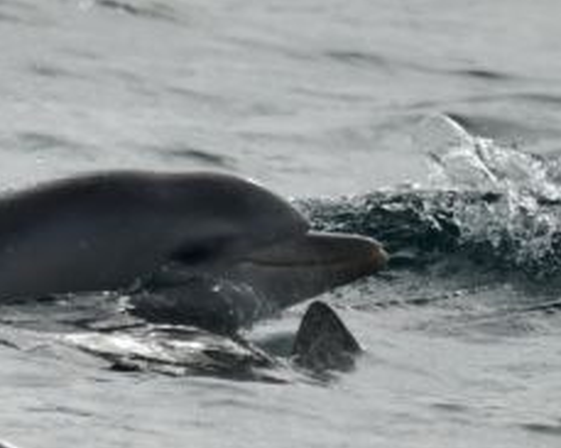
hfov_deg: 1.0
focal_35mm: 1965
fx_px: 32612
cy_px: 337
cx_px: -22
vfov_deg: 0.8
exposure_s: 1/8000
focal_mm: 600
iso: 640
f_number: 6.3
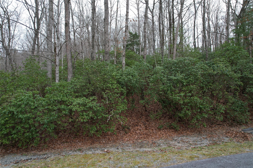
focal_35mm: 22
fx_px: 155
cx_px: 126
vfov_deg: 57.2
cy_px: 84
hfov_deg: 78.6
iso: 100
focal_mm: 8.38
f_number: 2.8
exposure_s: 1/240
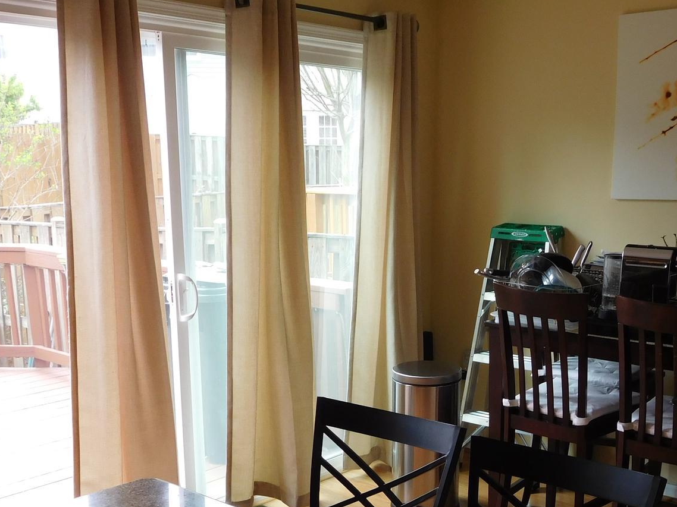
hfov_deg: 42.0
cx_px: 391
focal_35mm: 45
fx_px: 880
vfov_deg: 31.5
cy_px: 390
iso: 125
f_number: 3.4
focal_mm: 4.5
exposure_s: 1/50
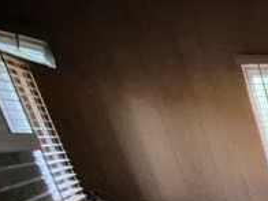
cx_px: 599
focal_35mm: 68
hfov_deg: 16.5
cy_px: 349
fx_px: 526
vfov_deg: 17.8
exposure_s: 1/24
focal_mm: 1.74
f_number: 2.2
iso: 1250
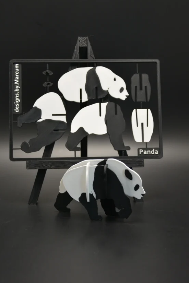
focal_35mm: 49
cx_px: 92
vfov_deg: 40.3
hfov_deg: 27.6
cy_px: 145
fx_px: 385
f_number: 4.2
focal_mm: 30
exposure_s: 1/60
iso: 800
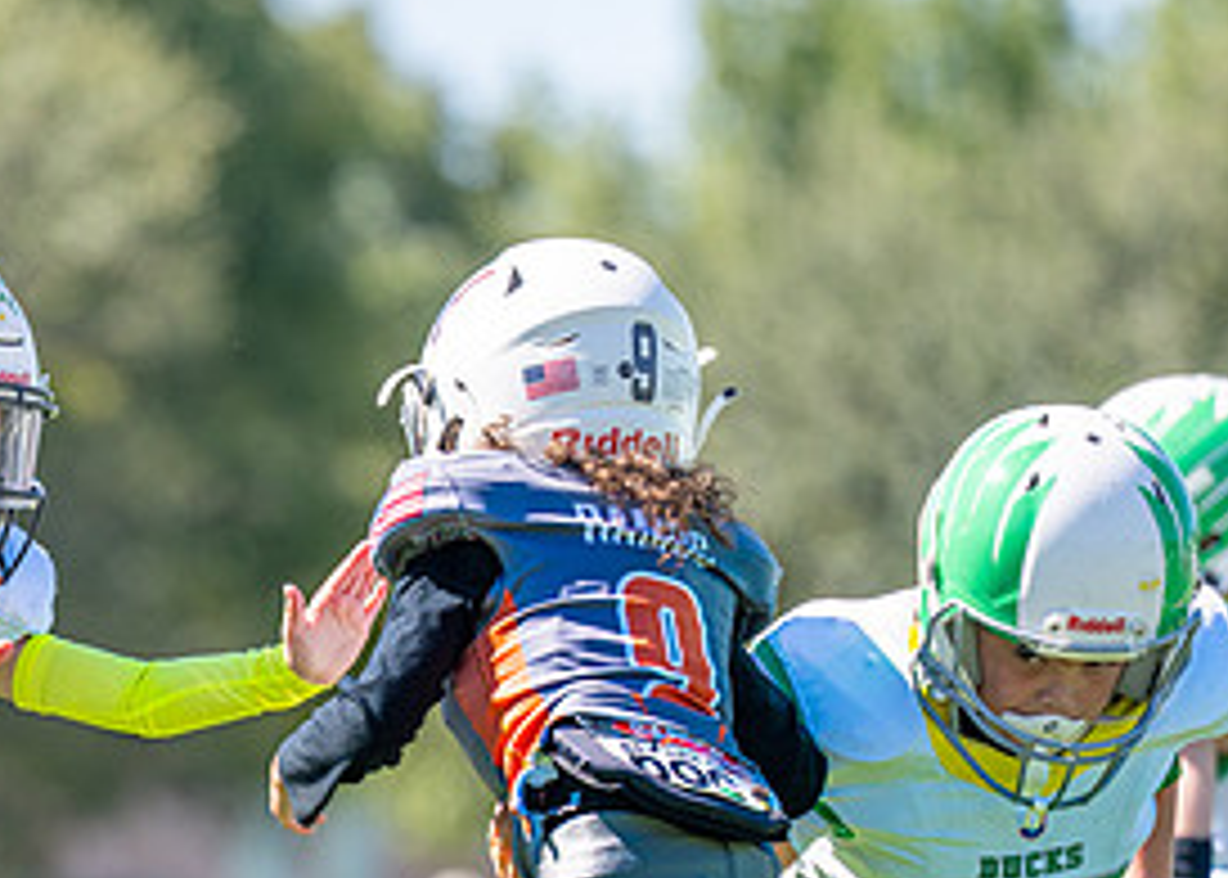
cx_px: -42
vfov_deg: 2.7
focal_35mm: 542
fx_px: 18903
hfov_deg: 3.7
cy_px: 927
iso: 160
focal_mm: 200
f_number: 2.8
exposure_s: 1/2000
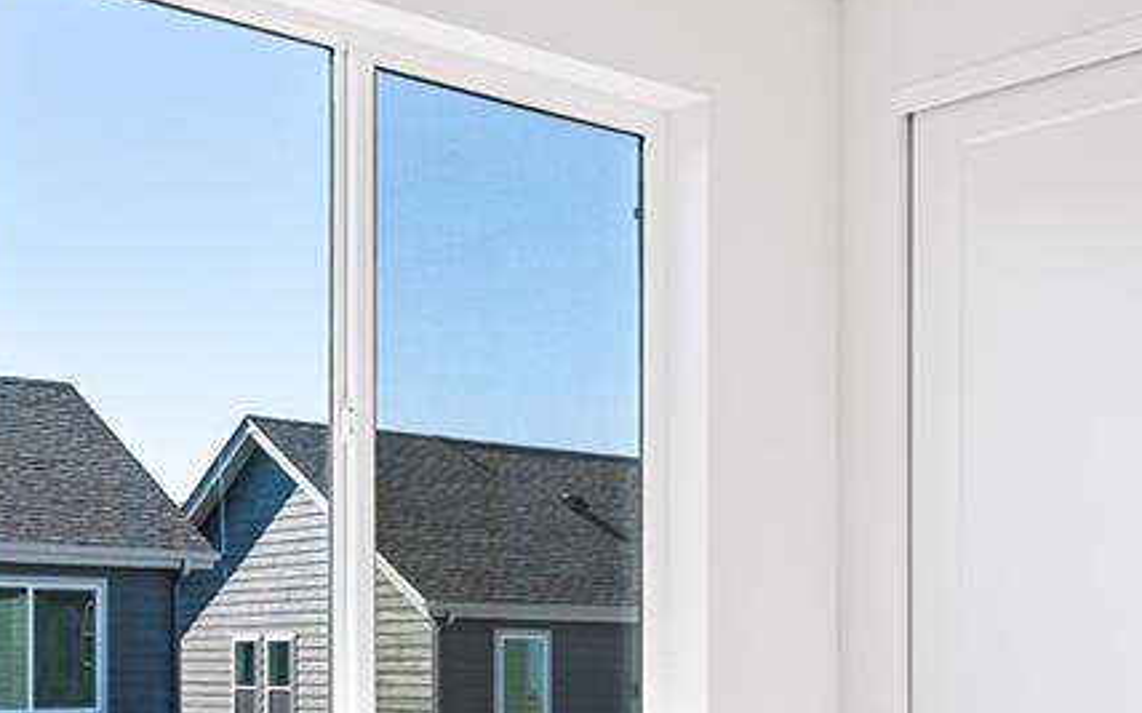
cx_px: 955
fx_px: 1898
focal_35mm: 61
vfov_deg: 20.7
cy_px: 665
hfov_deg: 32.3
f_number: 8
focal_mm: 16
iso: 400
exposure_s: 1/100
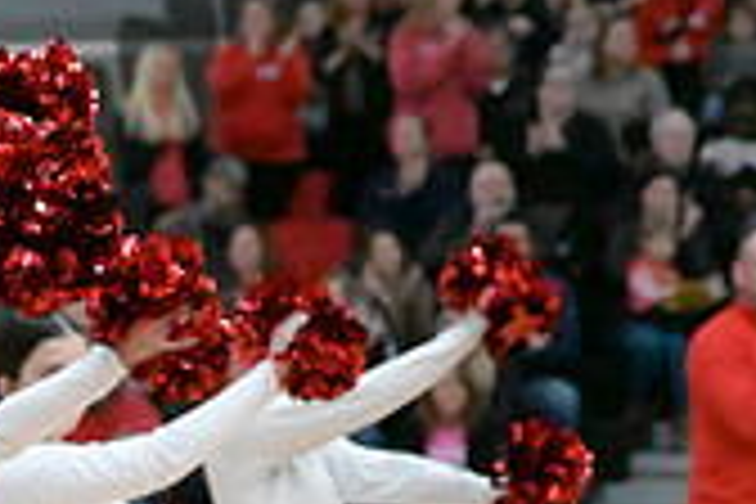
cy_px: 626
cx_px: -274
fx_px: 5061
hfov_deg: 8.4
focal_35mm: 241
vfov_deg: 5.7
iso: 51200
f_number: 2.8
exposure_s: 1/8000
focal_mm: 70
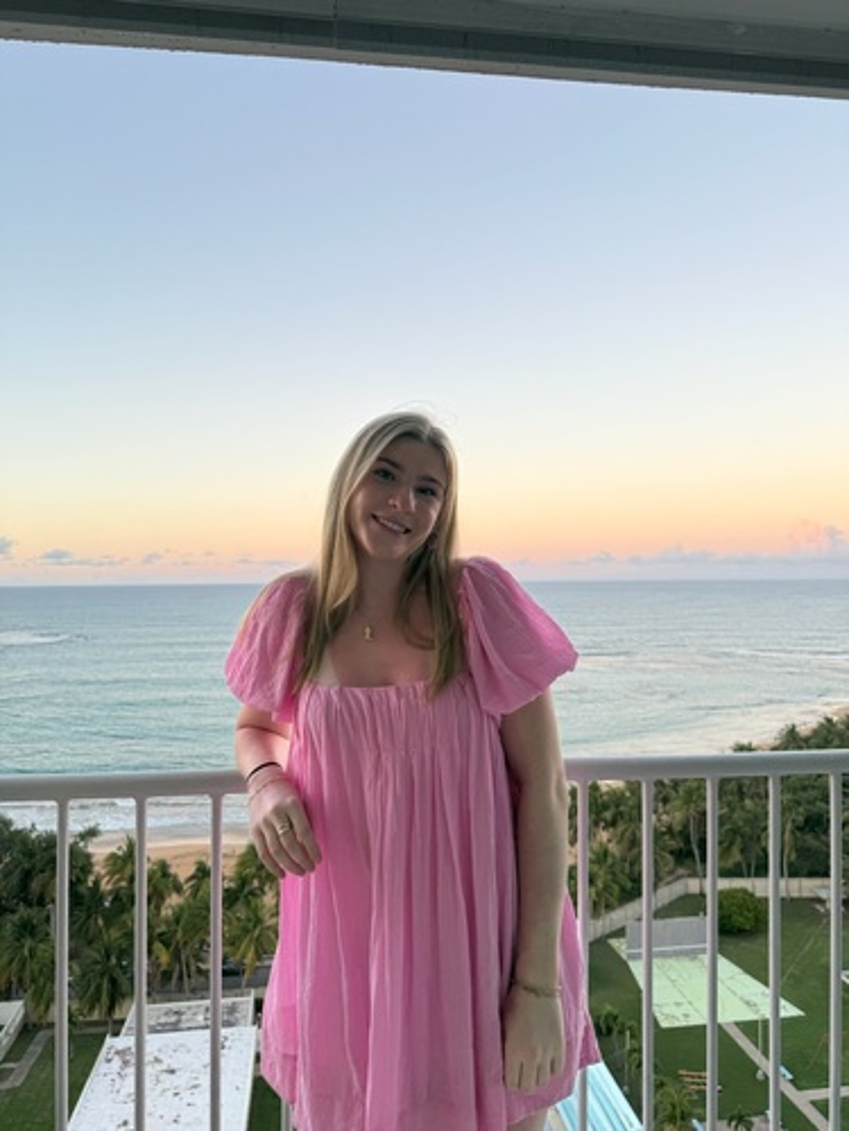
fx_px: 785
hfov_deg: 56.8
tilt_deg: +0.3
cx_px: 424
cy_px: 566
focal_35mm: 24
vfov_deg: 71.6
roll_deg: +0.2
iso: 64
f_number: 1.78
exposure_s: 1/207
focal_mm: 6.76
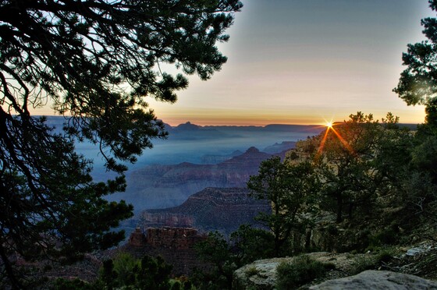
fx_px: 327
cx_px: 218
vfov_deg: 47.8
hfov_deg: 67.4
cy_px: 145
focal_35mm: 27
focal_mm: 18
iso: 200
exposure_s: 1/4
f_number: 22
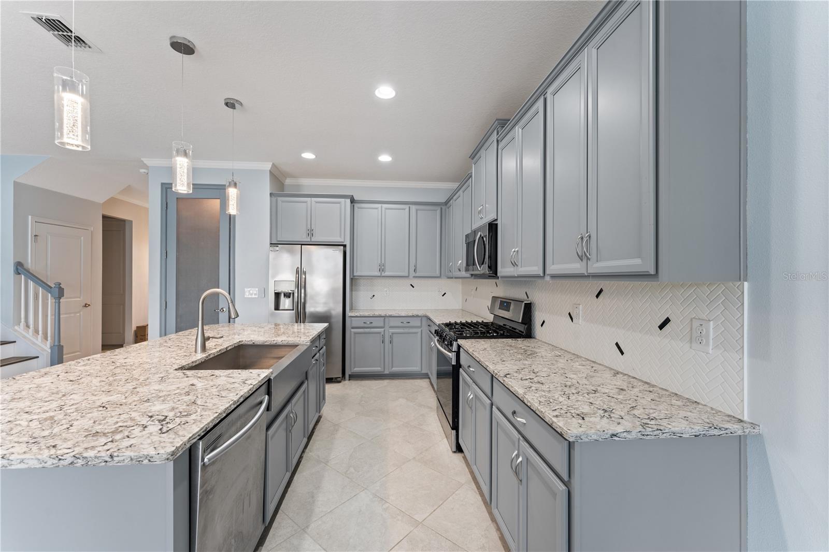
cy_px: 276
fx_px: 322
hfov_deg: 104.3
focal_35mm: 14
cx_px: 414
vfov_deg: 81.2
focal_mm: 14
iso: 200
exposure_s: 1/10
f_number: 8
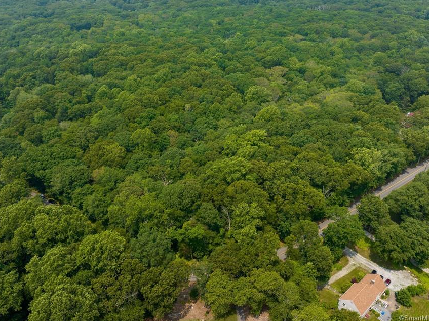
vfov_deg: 47.9
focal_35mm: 29
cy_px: 129
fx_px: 359
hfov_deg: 61.7
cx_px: 213
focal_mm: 12.29
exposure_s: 1/160
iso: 100
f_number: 4
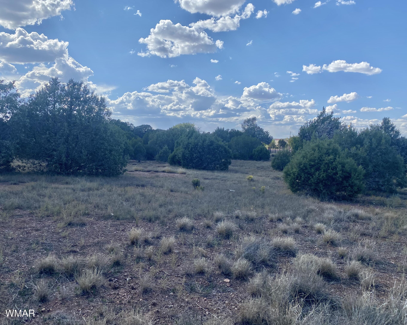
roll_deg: -1.4
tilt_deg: -2.0
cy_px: 161
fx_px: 337
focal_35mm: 28
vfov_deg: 51.5
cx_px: 196
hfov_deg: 62.2
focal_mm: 4.25
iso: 32
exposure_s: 1/3731
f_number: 1.8
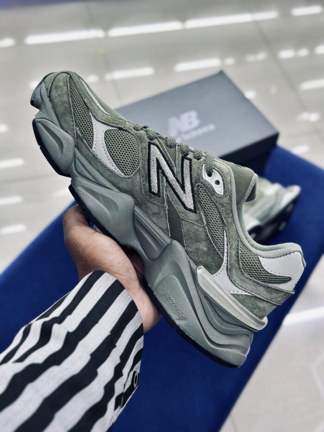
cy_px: 216
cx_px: 162
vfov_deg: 39.7
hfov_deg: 30.3
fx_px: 599
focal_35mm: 48
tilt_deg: -52.5
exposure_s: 1/100
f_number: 1.78
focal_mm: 6.86
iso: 100
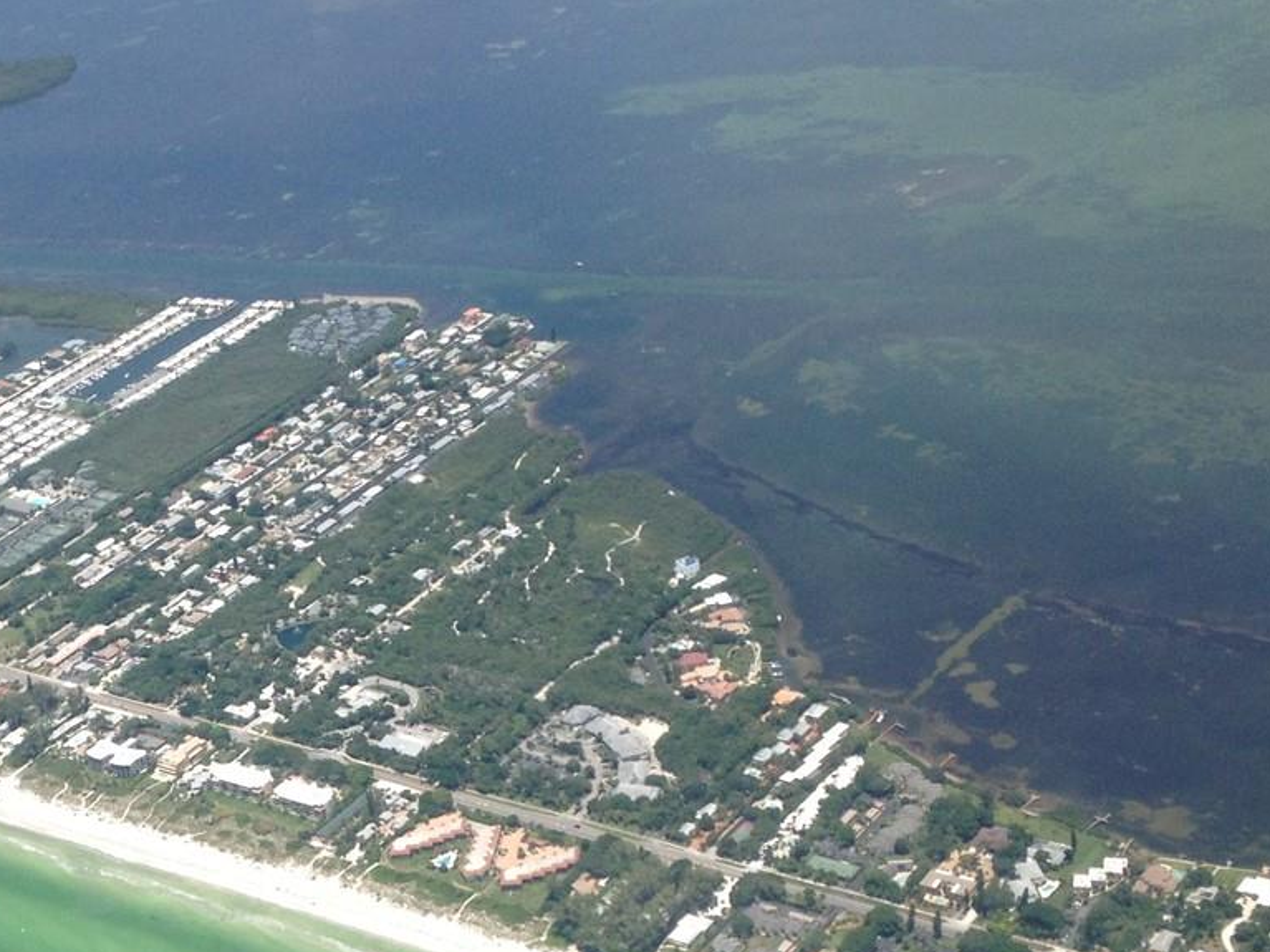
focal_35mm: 73
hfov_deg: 26.2
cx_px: 247
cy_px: 882
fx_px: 2678
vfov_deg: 19.7
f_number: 2.4
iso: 50
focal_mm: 4.28
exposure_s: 1/1314
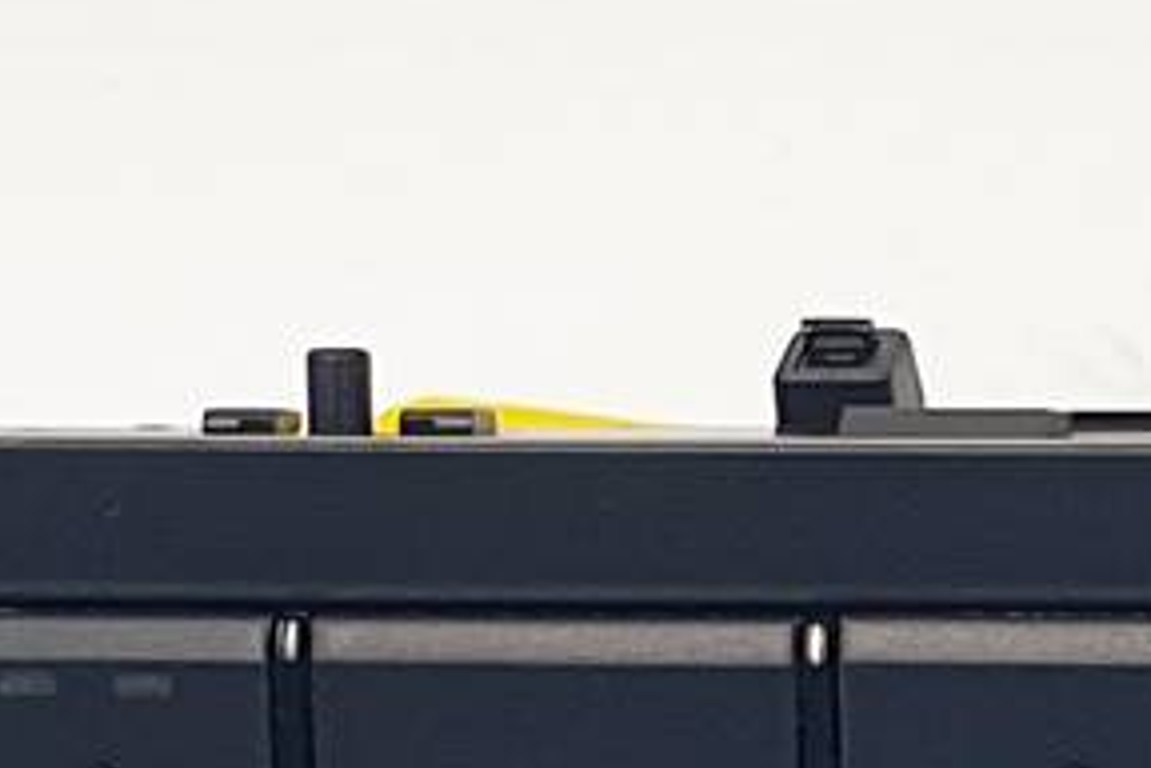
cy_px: 1012
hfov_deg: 14.2
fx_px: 4316
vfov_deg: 10.0
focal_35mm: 135
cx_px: 1719
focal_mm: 4.3
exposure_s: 1/215
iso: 50
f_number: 2.4
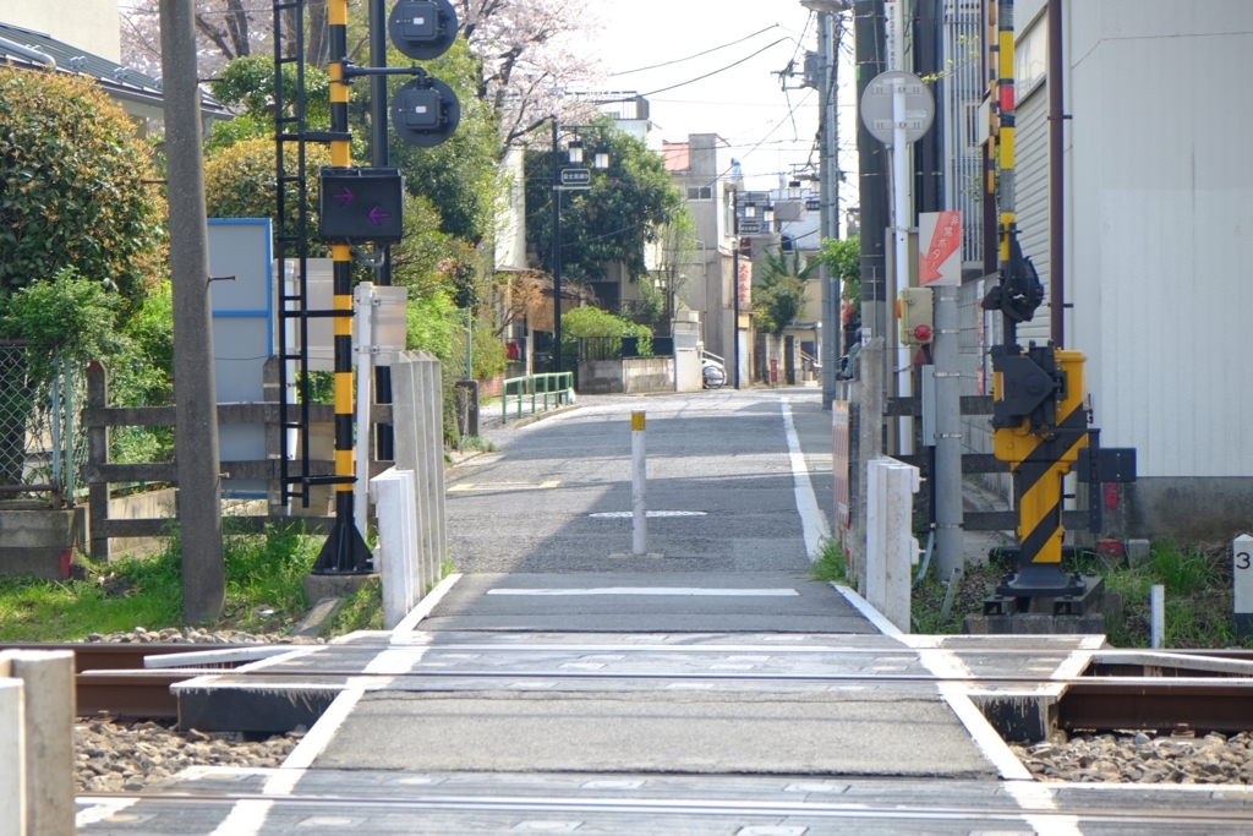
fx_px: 2889
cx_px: 626
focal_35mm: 83
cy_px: 418
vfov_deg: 16.5
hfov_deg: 24.5
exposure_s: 1/125
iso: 200
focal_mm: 55
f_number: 4
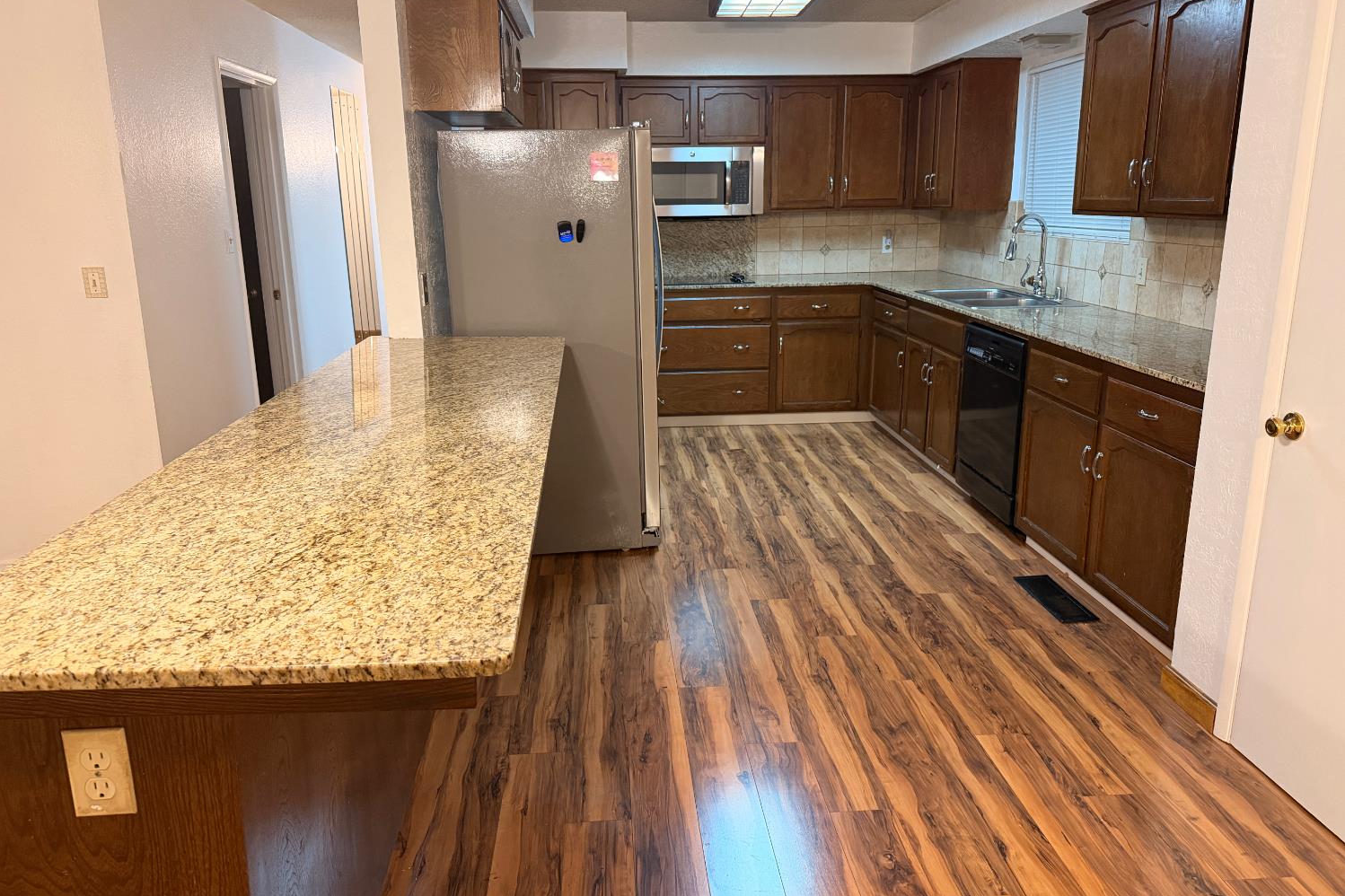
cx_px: 672
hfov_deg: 71.5
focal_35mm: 25
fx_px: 934
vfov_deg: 51.2
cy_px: 426
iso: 400
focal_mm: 6.76
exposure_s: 1/60
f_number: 1.78
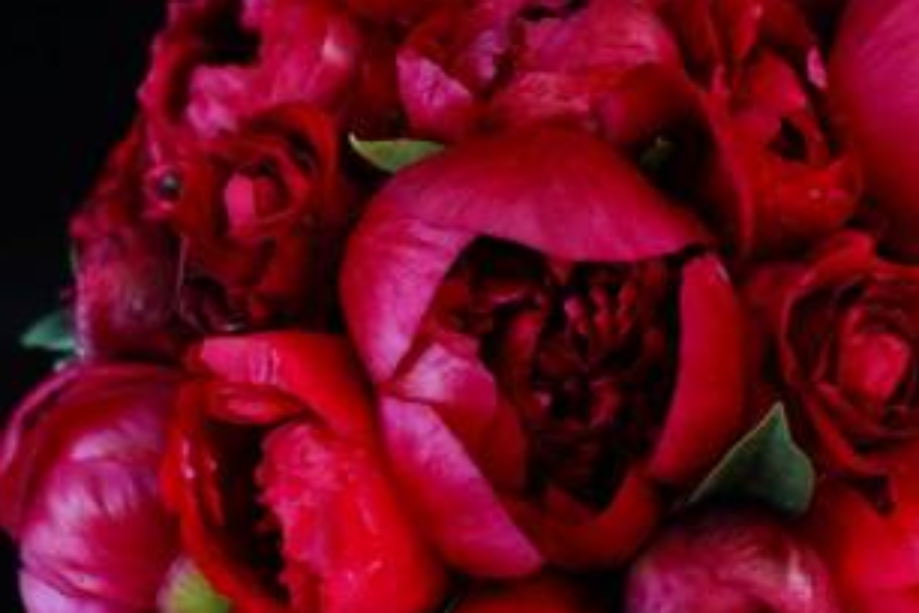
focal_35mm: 102
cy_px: 365
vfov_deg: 13.4
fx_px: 2604
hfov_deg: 20.0
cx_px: 589
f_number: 4
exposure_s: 1/15
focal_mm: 39
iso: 1600
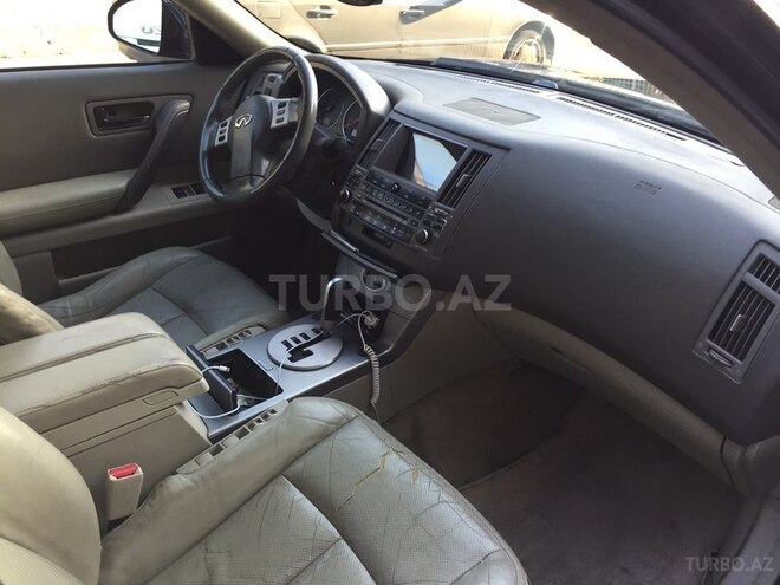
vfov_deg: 48.2
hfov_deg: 61.7
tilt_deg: -27.5
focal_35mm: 29
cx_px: 390
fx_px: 653
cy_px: 292
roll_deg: -1.4
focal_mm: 4.15
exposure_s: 1/100
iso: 50
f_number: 2.2
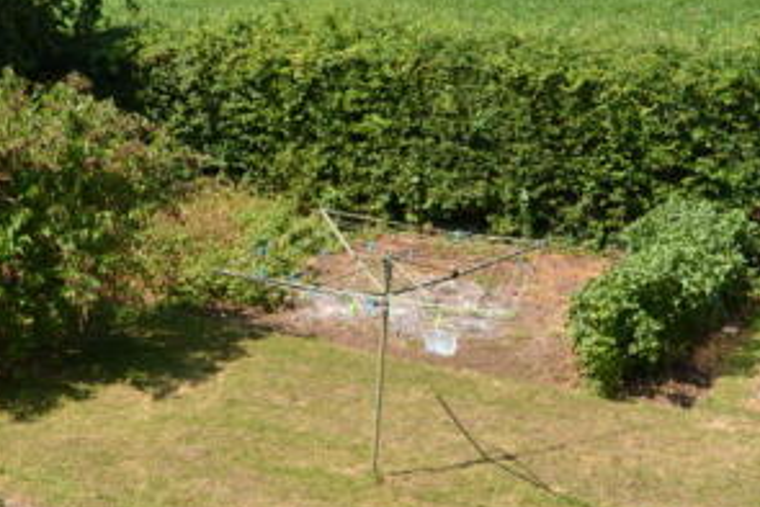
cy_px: 199
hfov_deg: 32.2
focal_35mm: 60
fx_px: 1267
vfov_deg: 22.6
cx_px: 122
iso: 400
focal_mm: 18
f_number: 10
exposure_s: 1/400
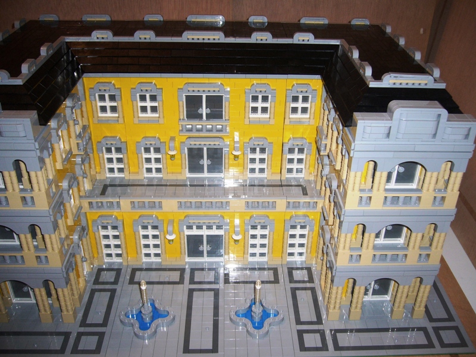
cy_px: 178
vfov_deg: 40.7
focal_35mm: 35
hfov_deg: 52.6
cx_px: 238
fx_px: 481
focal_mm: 5.8
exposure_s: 1/30
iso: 100
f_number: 2.8
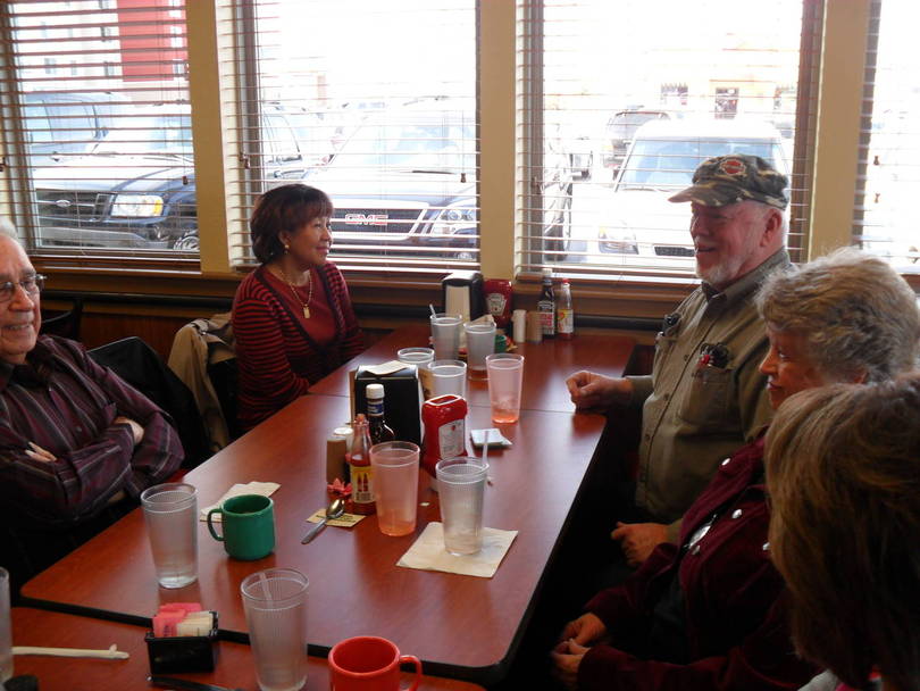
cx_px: 460
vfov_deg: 40.7
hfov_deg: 52.6
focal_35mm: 35
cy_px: 346
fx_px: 930
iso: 80
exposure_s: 1/45
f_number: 3
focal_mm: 6.3
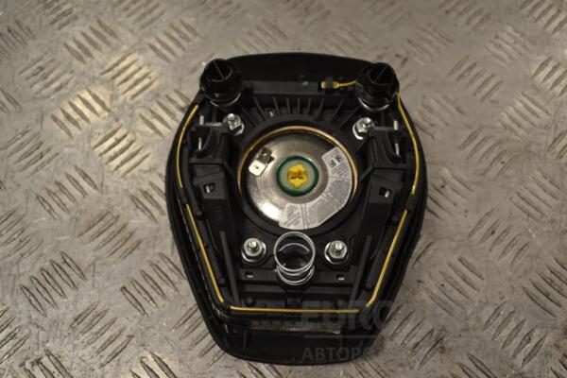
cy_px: 189
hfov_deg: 53.1
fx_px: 567
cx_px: 284
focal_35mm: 36
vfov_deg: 36.9
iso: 220
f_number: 5.6
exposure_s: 1/125
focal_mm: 24
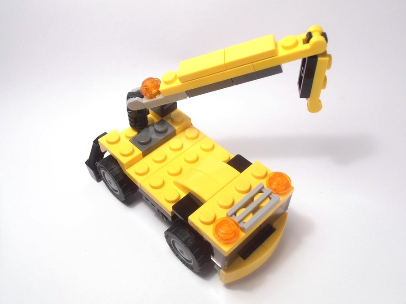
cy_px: 152
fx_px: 434
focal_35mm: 37
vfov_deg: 38.7
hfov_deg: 50.1
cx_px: 203
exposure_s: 1/80
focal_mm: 6.61
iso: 80
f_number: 3.9
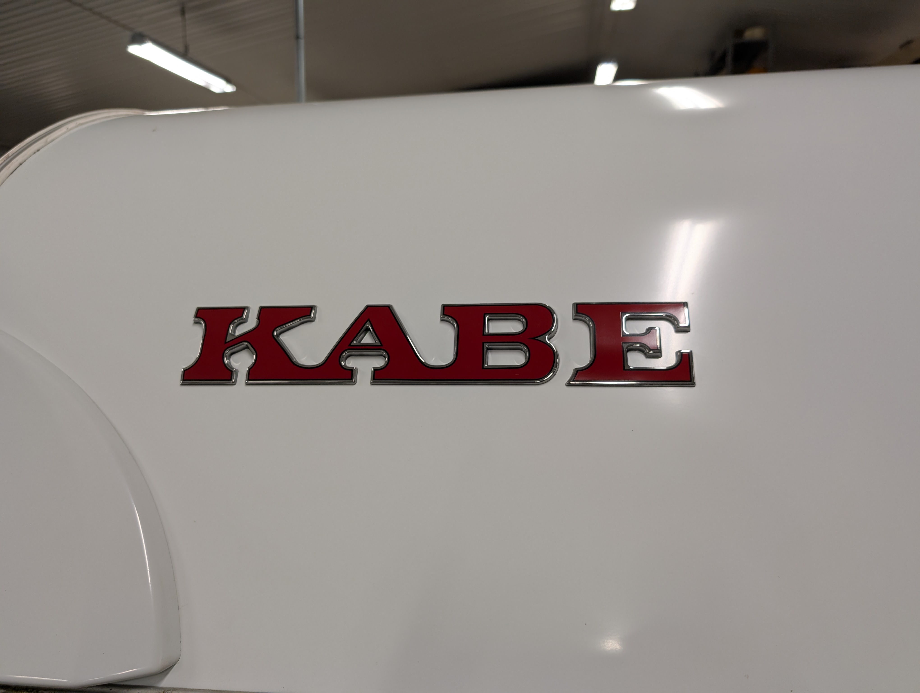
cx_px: 460
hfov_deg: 71.5
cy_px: 346
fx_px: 639
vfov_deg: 56.9
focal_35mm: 24
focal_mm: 6.9
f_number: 1.68
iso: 30
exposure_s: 1/50
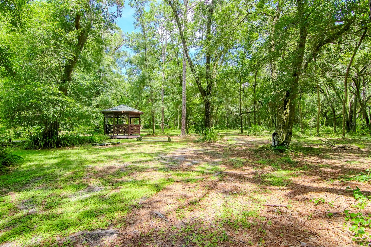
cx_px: 186
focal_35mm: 16
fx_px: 170
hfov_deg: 95.0
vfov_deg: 72.0
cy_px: 124
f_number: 7.1
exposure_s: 1/400
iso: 500
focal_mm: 11
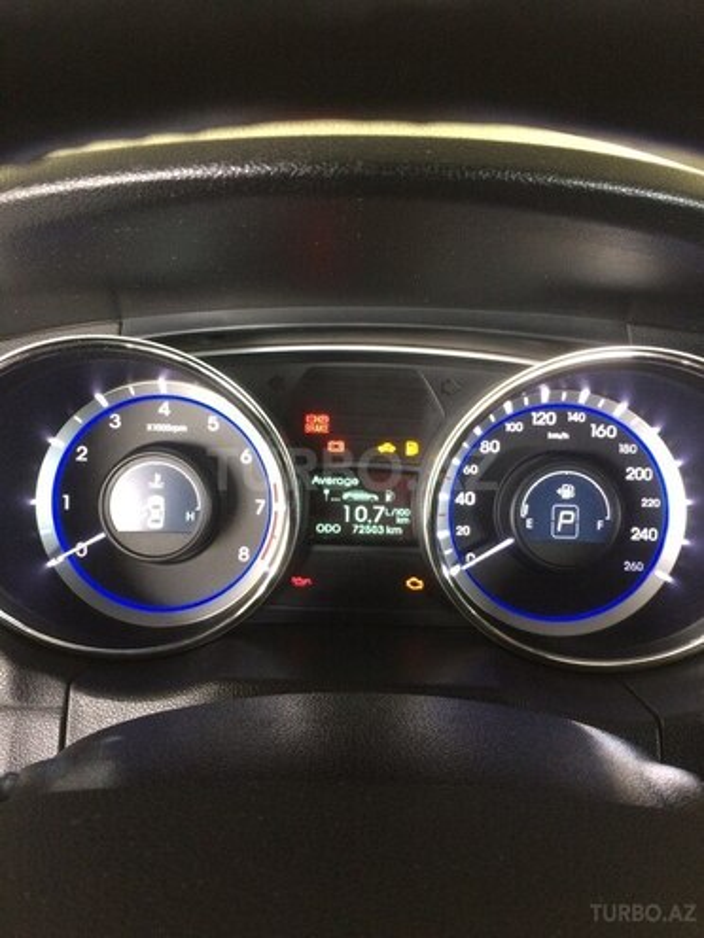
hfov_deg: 48.2
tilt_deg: -28.0
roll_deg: +0.1
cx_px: 352
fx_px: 786
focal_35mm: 29
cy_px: 469
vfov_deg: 61.7
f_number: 2.2
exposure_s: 1/33
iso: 320
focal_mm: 4.15
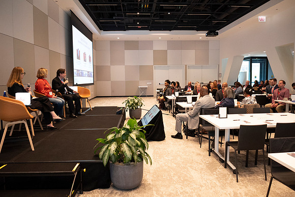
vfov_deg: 48.0
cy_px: 98
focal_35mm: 27
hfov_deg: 67.4
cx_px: 148
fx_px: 221
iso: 2500
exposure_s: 1/125
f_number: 3.5
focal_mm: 18
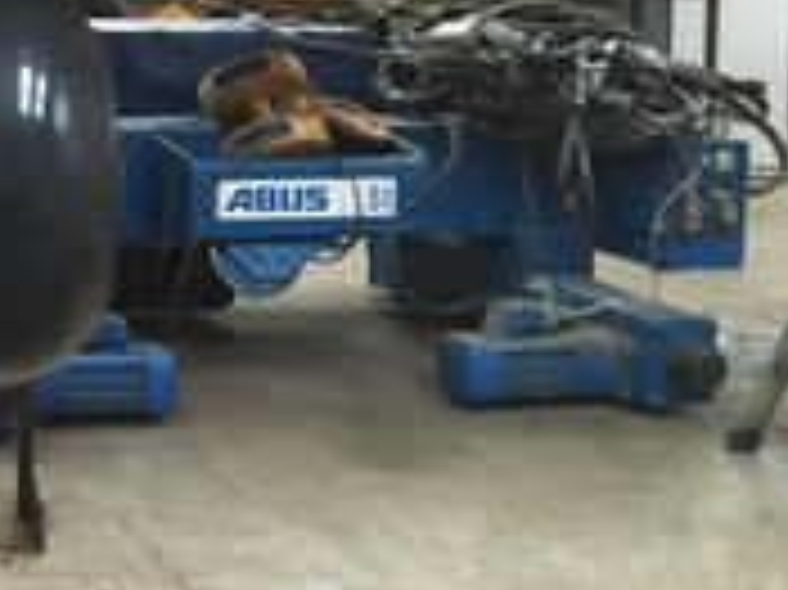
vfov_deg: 17.3
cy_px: -25
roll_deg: -0.4
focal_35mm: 83
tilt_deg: -4.5
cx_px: -333
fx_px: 1888
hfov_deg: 20.7
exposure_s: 1/10
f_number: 2.2
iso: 100
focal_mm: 4.15
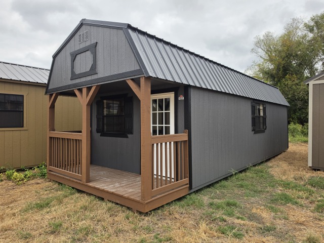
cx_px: 162
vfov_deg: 58.9
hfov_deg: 73.9
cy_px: 122
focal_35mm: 23
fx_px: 215
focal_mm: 6.5
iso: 64
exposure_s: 1/4331
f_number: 1.4
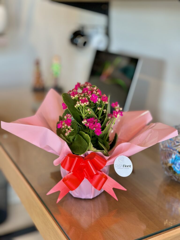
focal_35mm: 48
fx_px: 333
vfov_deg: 39.7
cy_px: 120
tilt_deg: -18.1
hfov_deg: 30.3
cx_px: 90
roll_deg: -0.9
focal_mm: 6.86
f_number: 1.78
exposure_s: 1/120
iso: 100
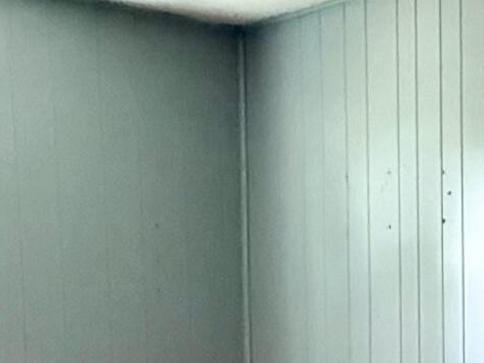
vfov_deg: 16.0
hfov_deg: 19.6
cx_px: 691
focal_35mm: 89
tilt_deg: -5.1
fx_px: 1244
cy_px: 426
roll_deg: -0.3
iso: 1000
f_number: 2.2
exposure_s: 1/60
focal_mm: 2.22
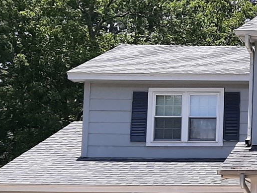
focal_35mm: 103
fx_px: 765
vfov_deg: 14.3
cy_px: 161
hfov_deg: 16.6
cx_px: 430
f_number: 1.7
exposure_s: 1/1832
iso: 40
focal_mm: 3.93
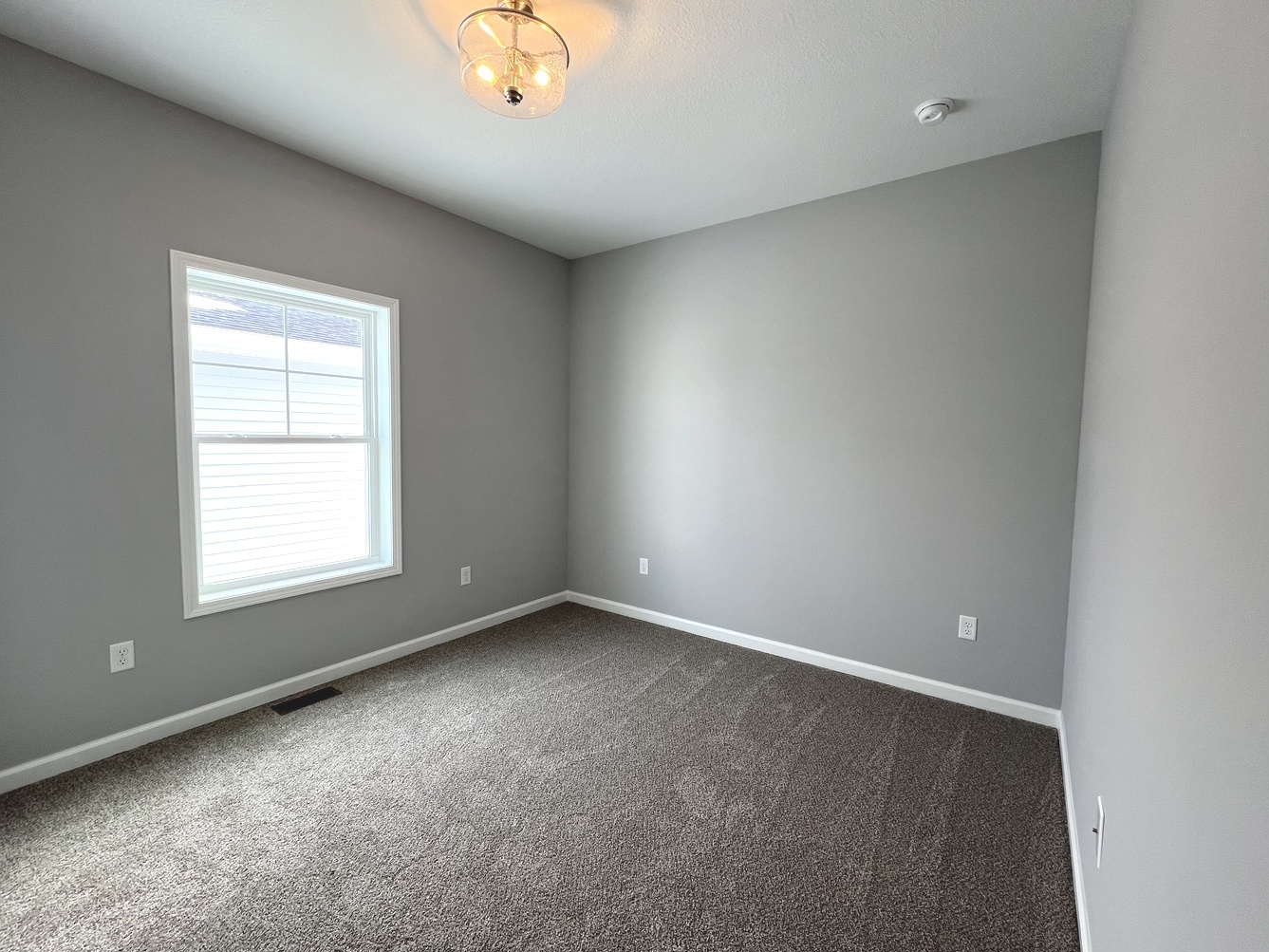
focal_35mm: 14
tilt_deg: -3.2
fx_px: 513
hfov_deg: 102.0
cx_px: 622
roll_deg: -0.5
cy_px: 467
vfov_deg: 85.7
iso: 64
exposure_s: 1/120
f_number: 1.8
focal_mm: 1.57
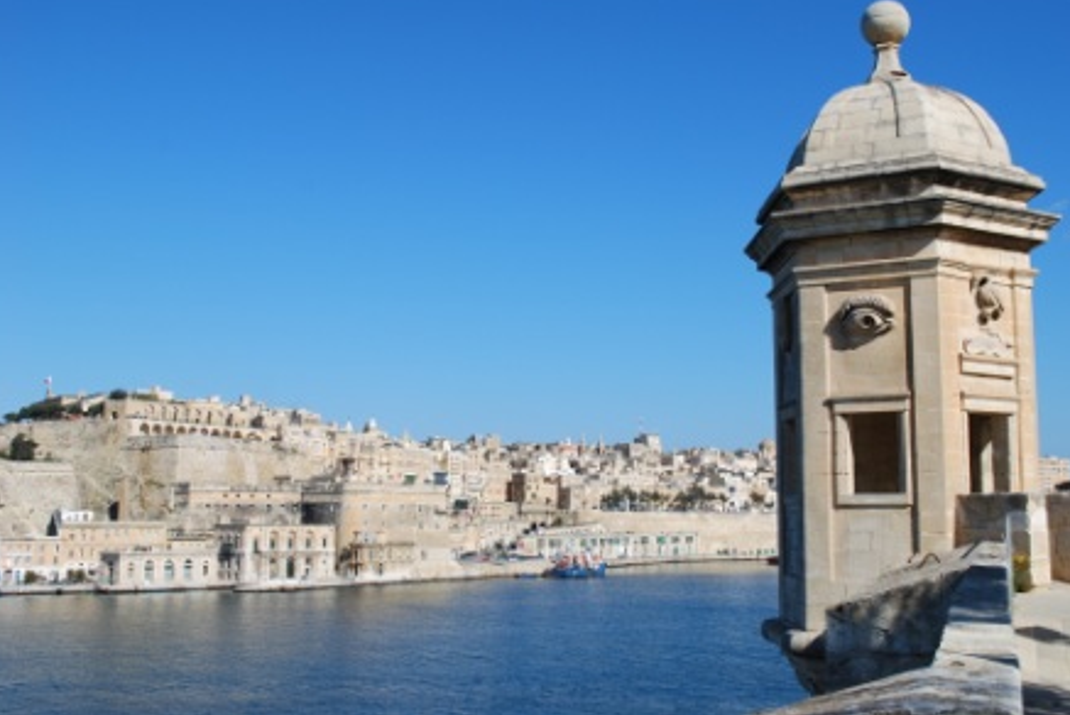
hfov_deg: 48.4
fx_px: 1190
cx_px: 541
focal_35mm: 40
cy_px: 350
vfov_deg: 33.4
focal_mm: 26
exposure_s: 1/320
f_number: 9
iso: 100
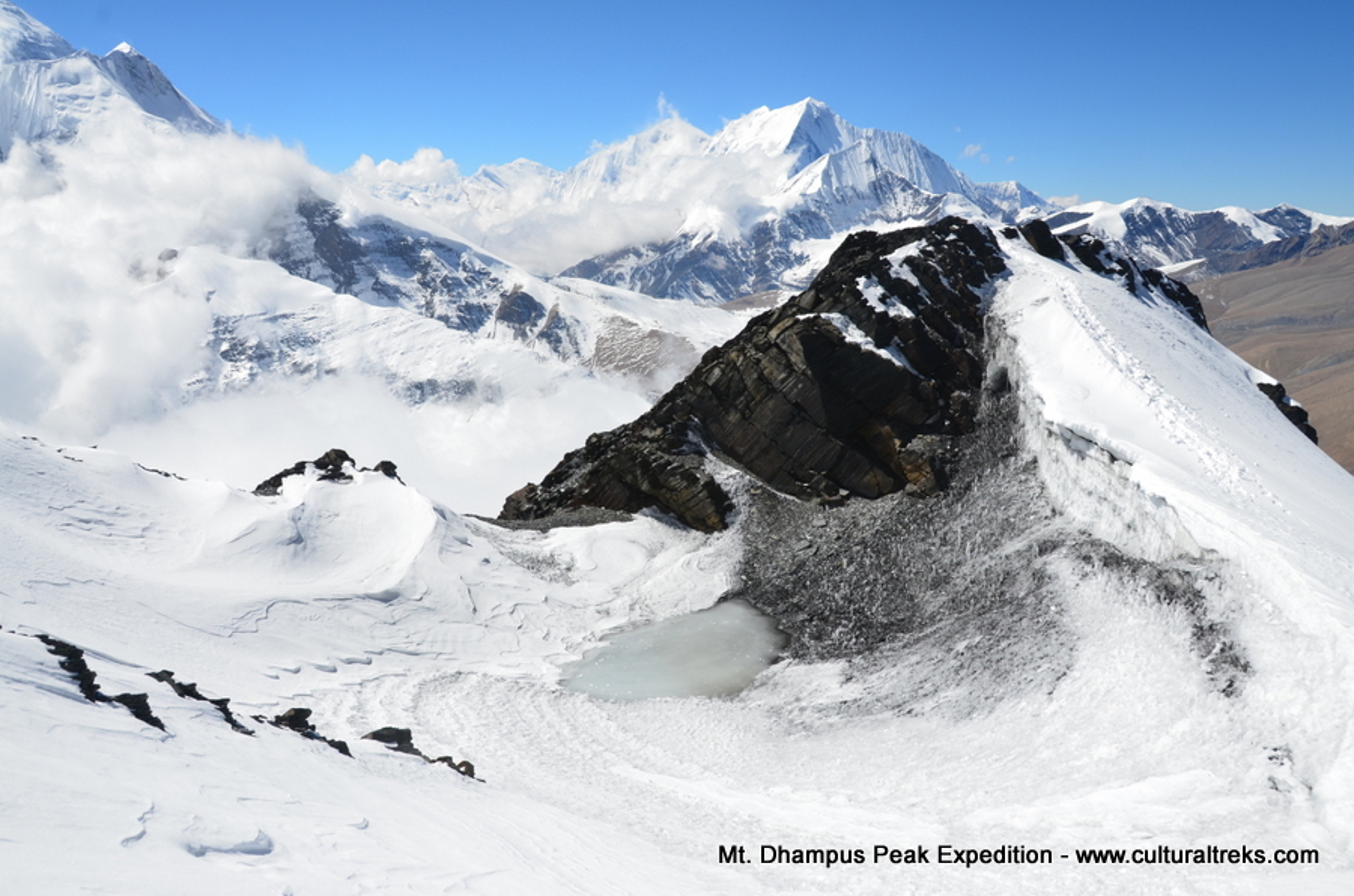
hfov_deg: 57.3
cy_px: 448
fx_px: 1239
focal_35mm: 33
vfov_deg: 39.8
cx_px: 677
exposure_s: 1/500
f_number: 11
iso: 200
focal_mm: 22
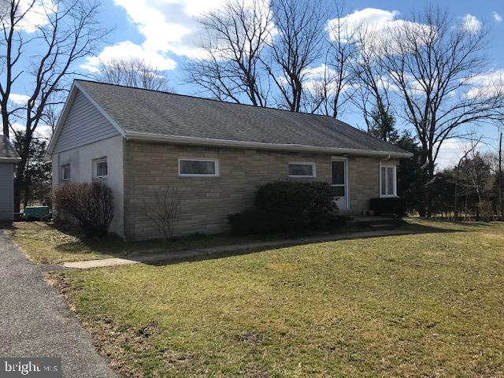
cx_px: 252
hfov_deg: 63.4
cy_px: 189
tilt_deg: -0.4
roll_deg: +1.0
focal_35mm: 28
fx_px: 408
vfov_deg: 49.7
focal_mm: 3.99
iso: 20
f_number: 1.8
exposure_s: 1/2519
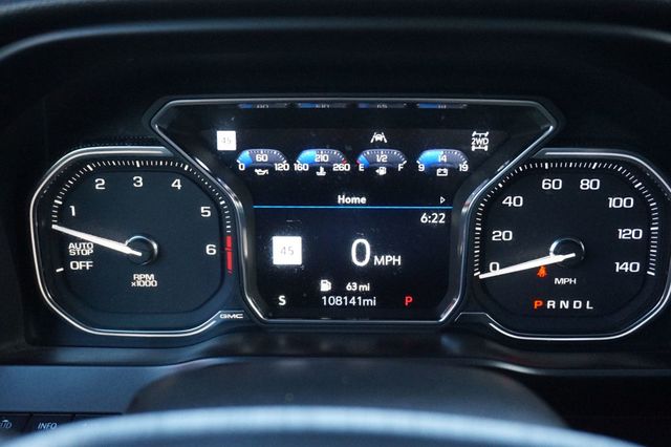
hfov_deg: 47.9
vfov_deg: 33.0
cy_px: 224
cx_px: 336
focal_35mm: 40
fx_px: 754
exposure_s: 1/160
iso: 2500
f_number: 4.5
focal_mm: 27
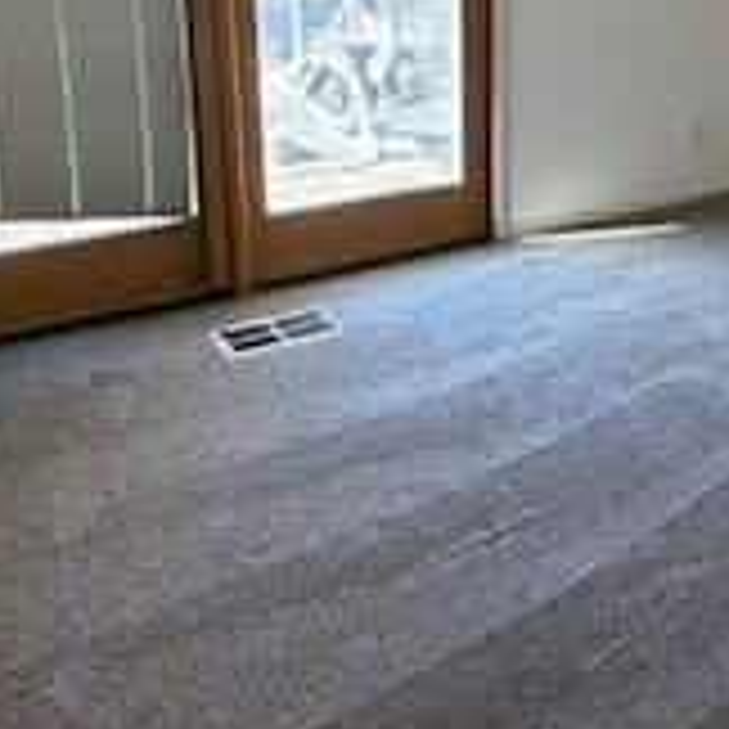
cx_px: 666
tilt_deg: -16.1
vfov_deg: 33.5
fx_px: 1167
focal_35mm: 49
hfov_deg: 32.8
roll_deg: -2.6
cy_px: 130
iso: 320
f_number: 2.2
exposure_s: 1/121
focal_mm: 2.22
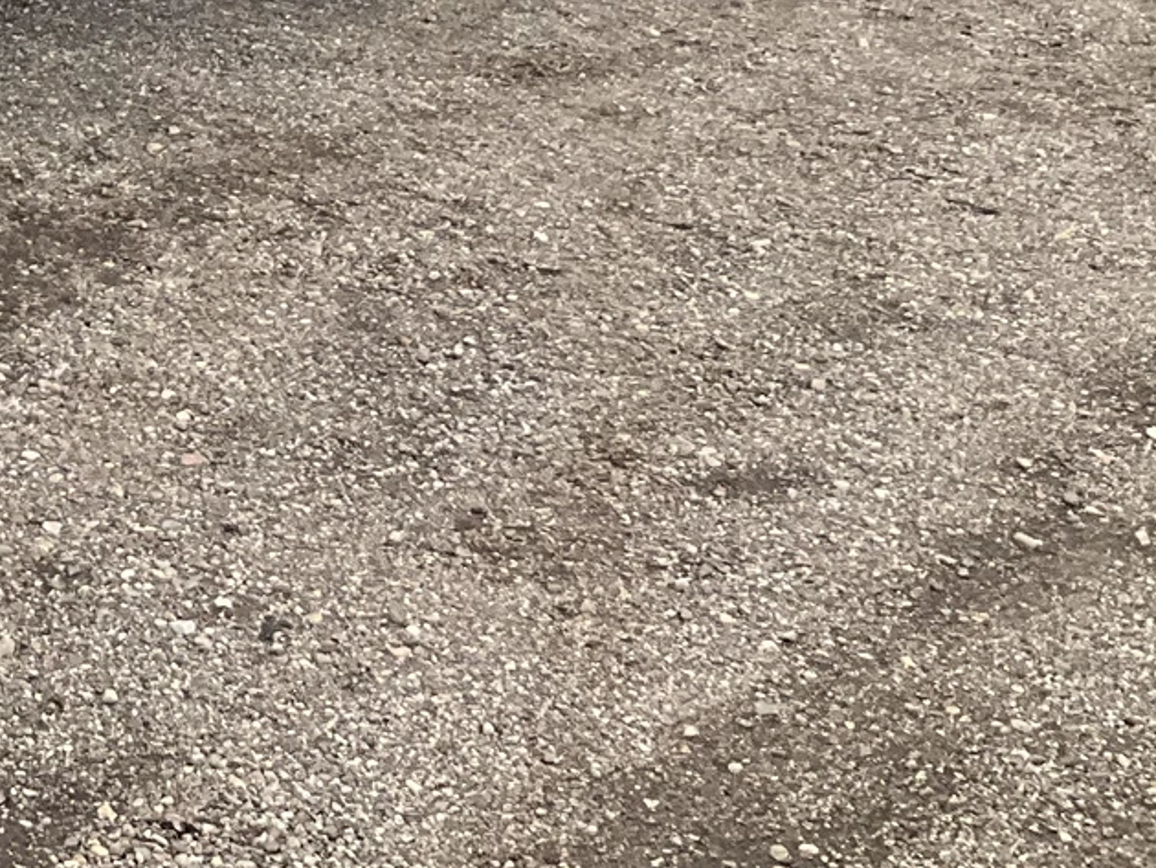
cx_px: -439
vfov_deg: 14.8
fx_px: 3074
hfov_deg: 19.3
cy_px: -488
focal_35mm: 92
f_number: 1.8
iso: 25
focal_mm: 3
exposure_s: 1/997
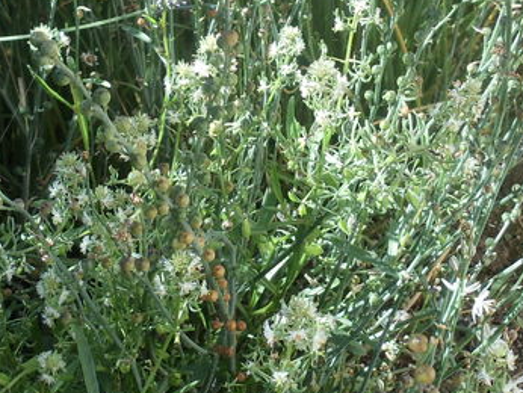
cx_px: 258
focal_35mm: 127
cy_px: 27
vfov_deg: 11.6
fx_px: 1920
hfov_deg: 15.5
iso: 100
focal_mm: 6
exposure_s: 1/320
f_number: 3.5
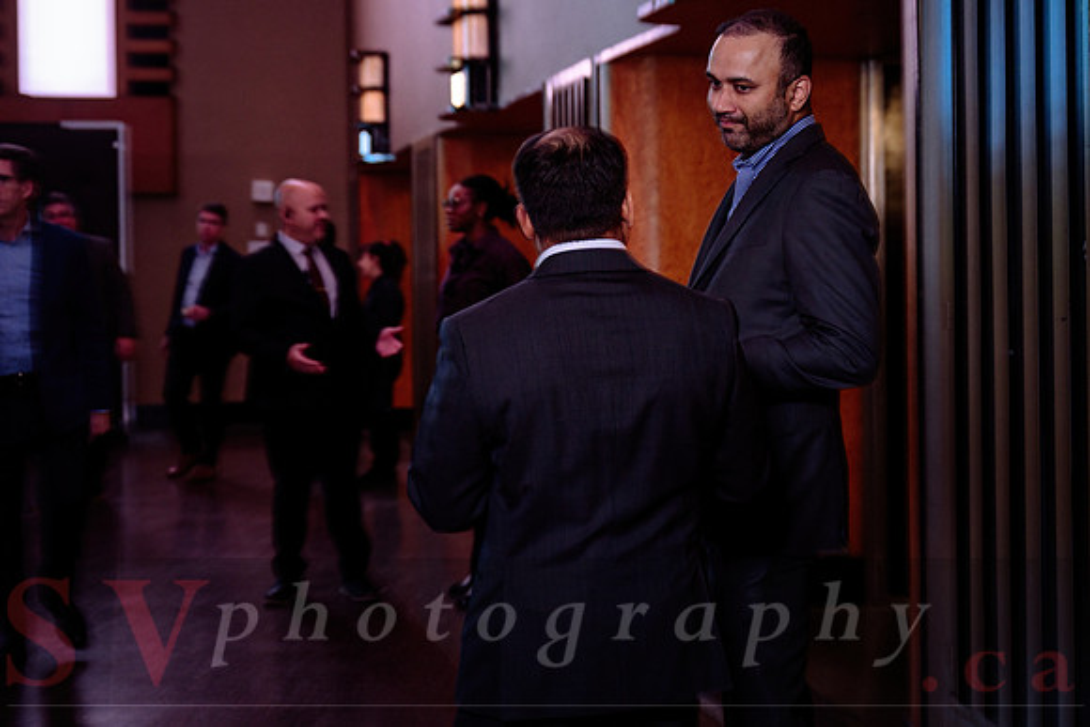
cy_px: 302
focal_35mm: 64
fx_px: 1946
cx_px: 637
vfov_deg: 21.2
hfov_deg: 31.2
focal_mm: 55
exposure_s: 1/25
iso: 800
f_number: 3.5
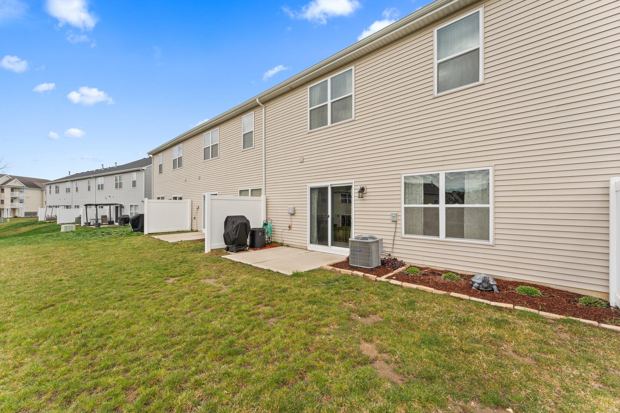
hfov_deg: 104.3
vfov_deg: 81.2
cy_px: 206
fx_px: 241
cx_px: 310
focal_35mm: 14
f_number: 9
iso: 200
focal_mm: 14
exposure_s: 1/80
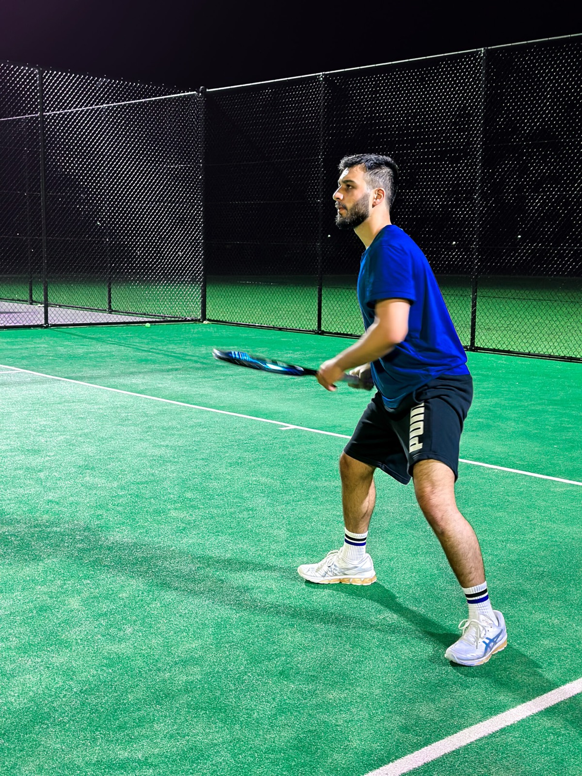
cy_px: 388
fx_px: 1076
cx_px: 291
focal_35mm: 48
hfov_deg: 30.3
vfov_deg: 39.7
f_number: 1.8
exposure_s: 1/60
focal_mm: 6.86
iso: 250
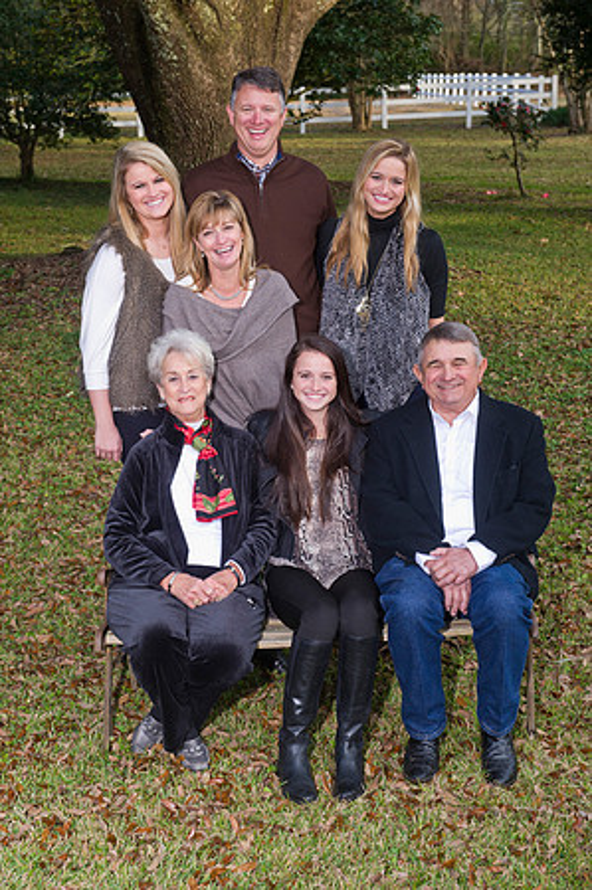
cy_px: 445
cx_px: 296
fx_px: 1483
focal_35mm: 60
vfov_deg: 33.4
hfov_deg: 22.6
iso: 800
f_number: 7.1
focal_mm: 60
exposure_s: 1/200
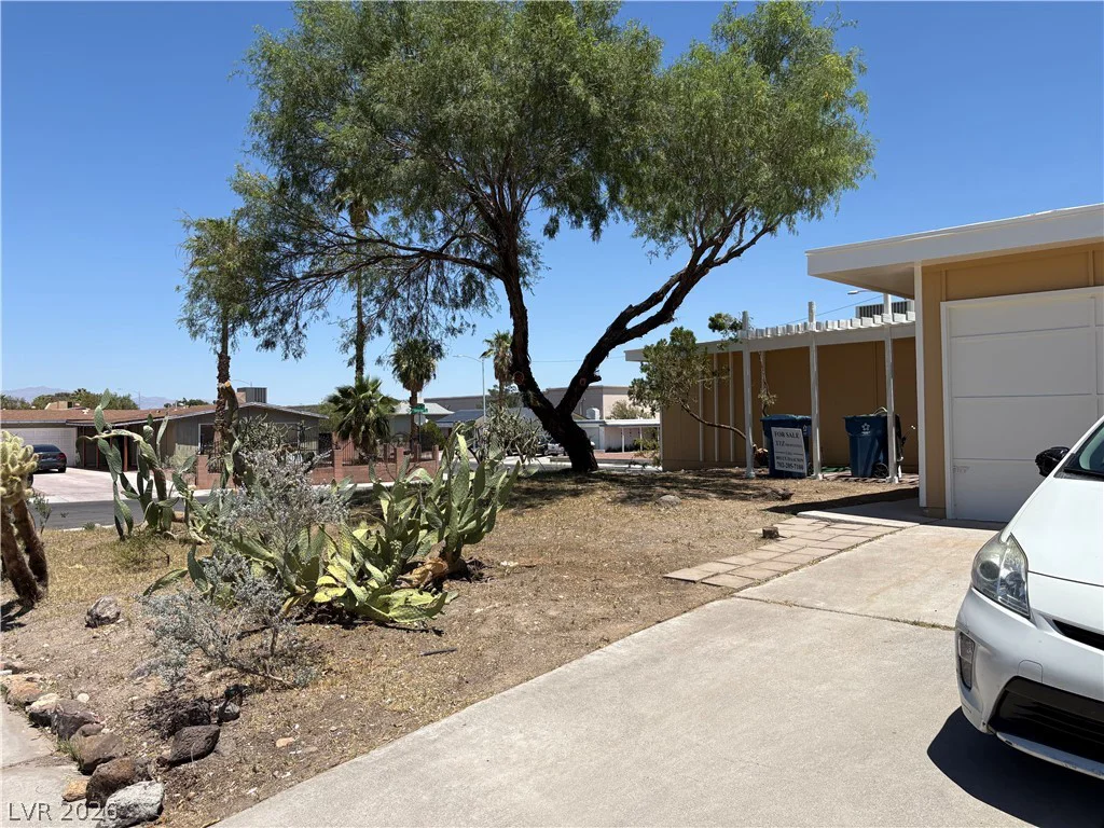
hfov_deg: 67.3
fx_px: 829
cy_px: 414
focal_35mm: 26
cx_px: 552
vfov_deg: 53.1
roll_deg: +1.2
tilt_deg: -1.6
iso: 50
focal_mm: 5.96
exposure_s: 1/4950
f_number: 1.6
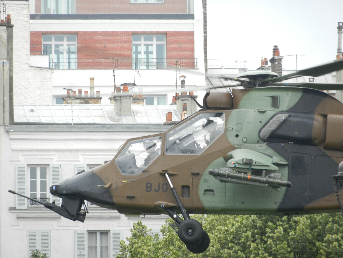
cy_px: 129
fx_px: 4459
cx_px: 172
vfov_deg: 3.3
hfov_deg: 4.4
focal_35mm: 450
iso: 220
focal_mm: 81
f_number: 5.9
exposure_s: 1/250
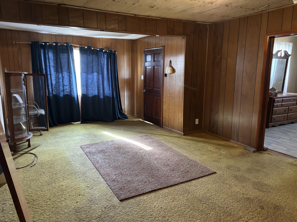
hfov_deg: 67.3
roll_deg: -0.7
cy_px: 111
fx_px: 223
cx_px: 148
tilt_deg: -11.6
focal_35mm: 26
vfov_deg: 53.1
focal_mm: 5.96
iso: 500
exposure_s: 1/40
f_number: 1.6
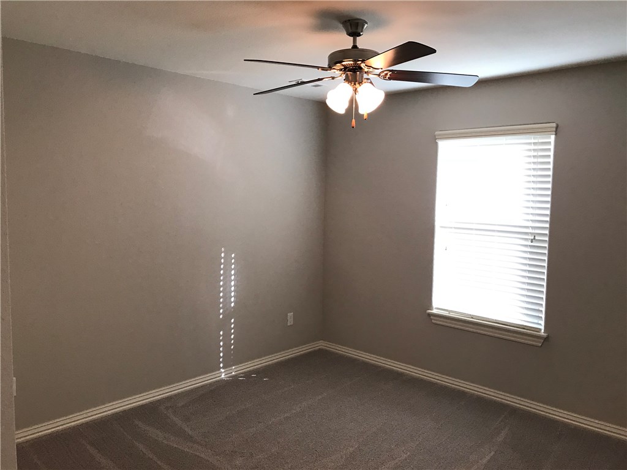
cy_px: 235
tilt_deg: -5.5
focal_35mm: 28
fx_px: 507
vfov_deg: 49.7
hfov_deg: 63.4
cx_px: 314
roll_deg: -0.5
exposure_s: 1/30
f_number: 1.8
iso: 32
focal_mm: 3.99
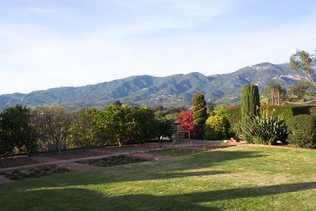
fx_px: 333
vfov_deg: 35.0
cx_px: 158
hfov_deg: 50.7
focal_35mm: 38
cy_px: 106
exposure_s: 1/350
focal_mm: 8
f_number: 4.8
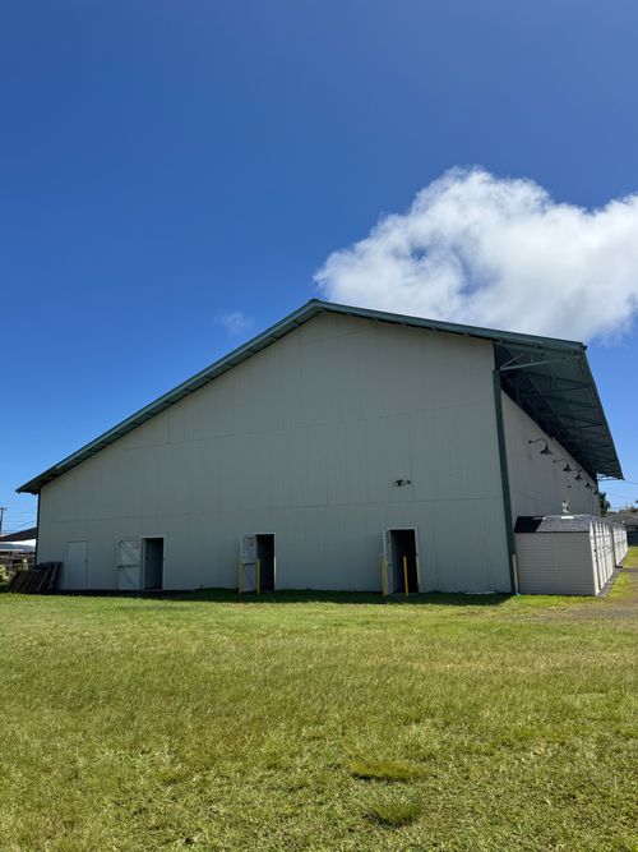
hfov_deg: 56.8
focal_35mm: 24
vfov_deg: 71.6
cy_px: 426
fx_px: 590
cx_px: 319
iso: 80
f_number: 1.78
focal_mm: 6.76
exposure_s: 1/5348
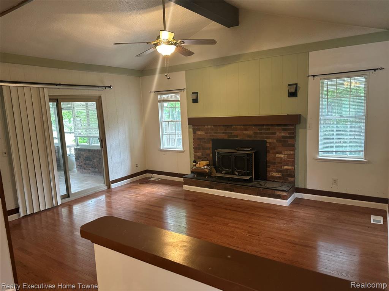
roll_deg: +2.6
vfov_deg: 56.8
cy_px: 146
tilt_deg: -8.2
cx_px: 194
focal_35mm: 24
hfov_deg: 71.6
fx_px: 270
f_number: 1.78
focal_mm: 6.86
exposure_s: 1/60
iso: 320
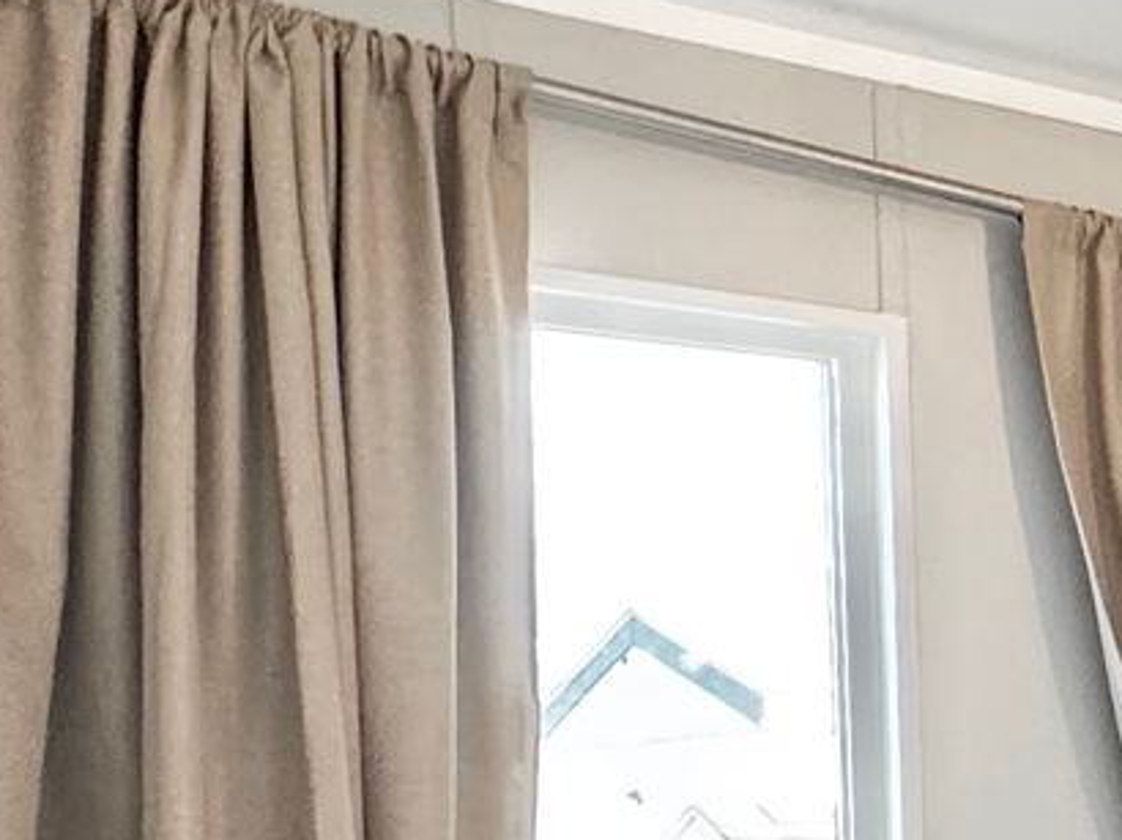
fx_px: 2268
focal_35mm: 70
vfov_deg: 20.3
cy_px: 840
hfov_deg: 17.1
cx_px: 2411
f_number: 2.2
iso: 250
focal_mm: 2.22
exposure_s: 1/120
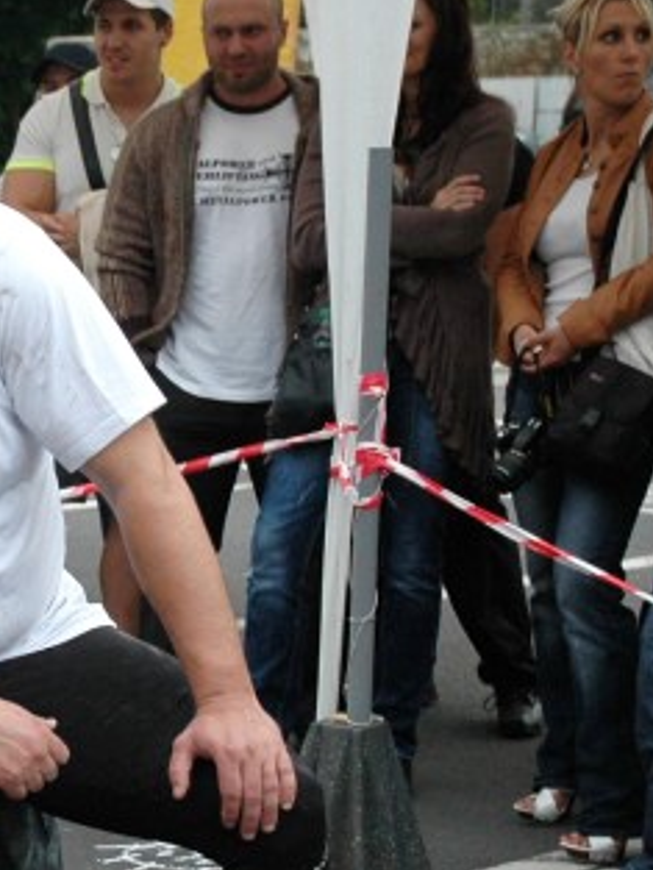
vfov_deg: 17.1
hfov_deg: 12.4
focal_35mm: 114
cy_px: 727
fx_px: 2871
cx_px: -314
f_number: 4
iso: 500
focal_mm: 31
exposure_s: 1/640
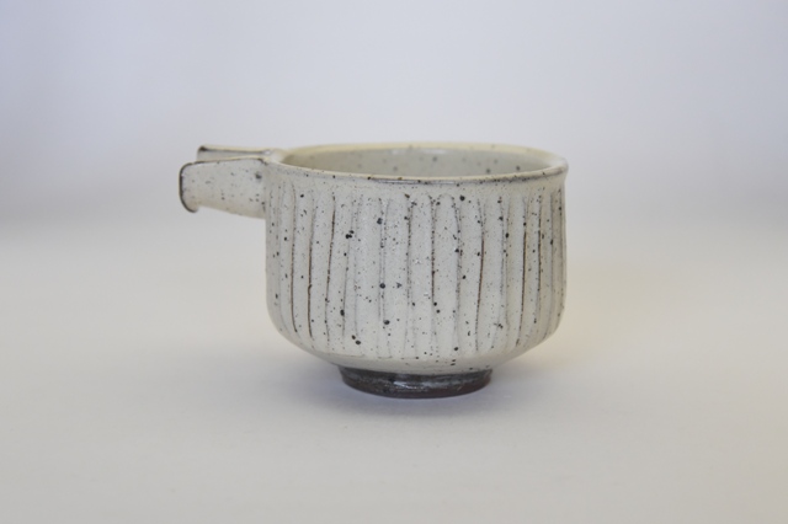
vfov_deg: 20.9
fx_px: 1422
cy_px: 262
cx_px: 394
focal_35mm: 65
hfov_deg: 31.0
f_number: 5
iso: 1600
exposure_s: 1/400
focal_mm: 65
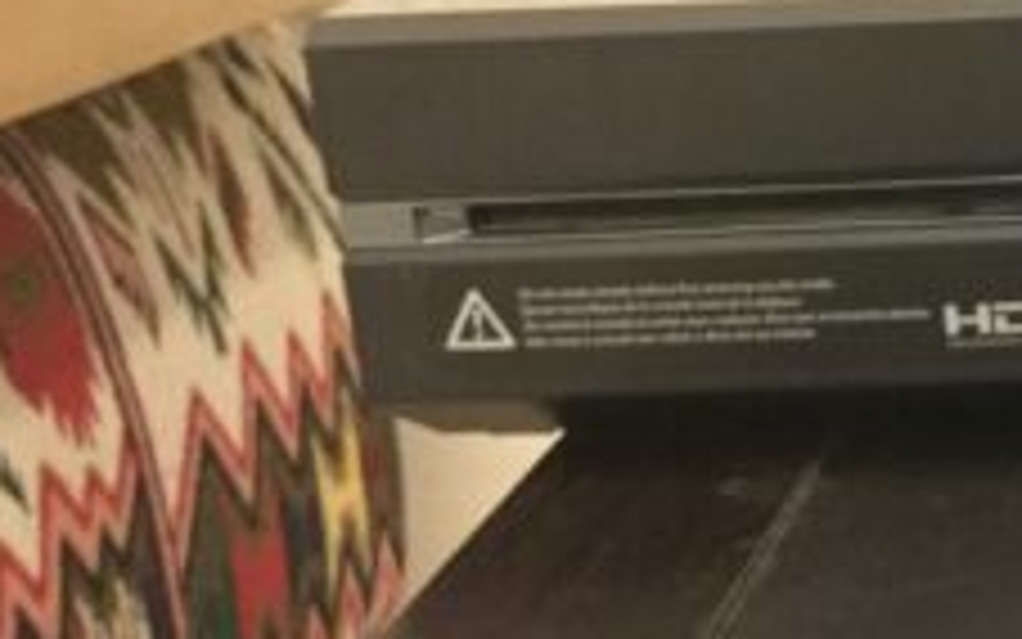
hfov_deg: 21.6
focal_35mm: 87
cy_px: 212
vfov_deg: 15.0
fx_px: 2424
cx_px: 1306
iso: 640
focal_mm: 3.3
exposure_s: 1/15
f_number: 2.4
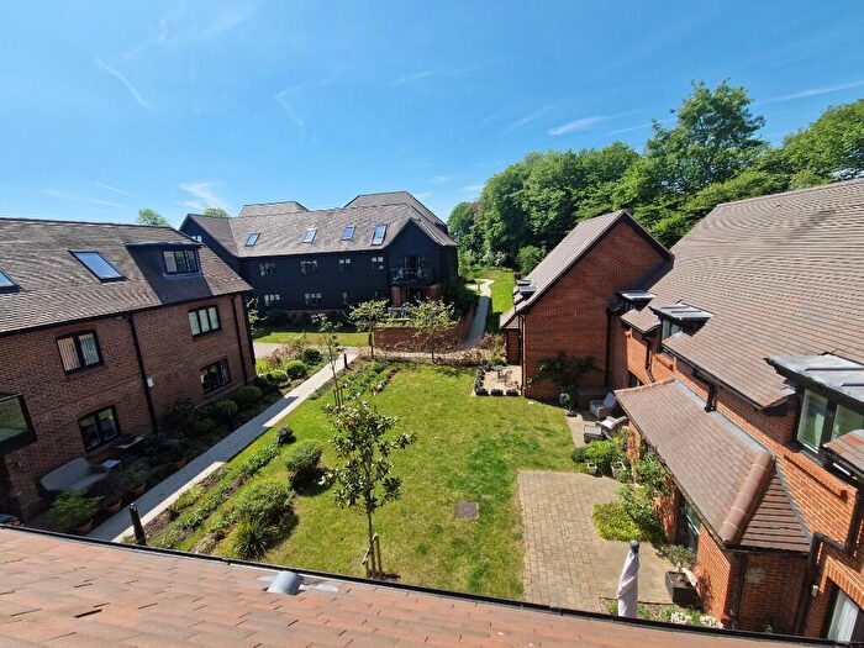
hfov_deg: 106.2
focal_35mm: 13
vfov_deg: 89.9
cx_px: 432
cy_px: 324
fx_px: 324
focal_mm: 2.2
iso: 50
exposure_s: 1/2120
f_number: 2.2
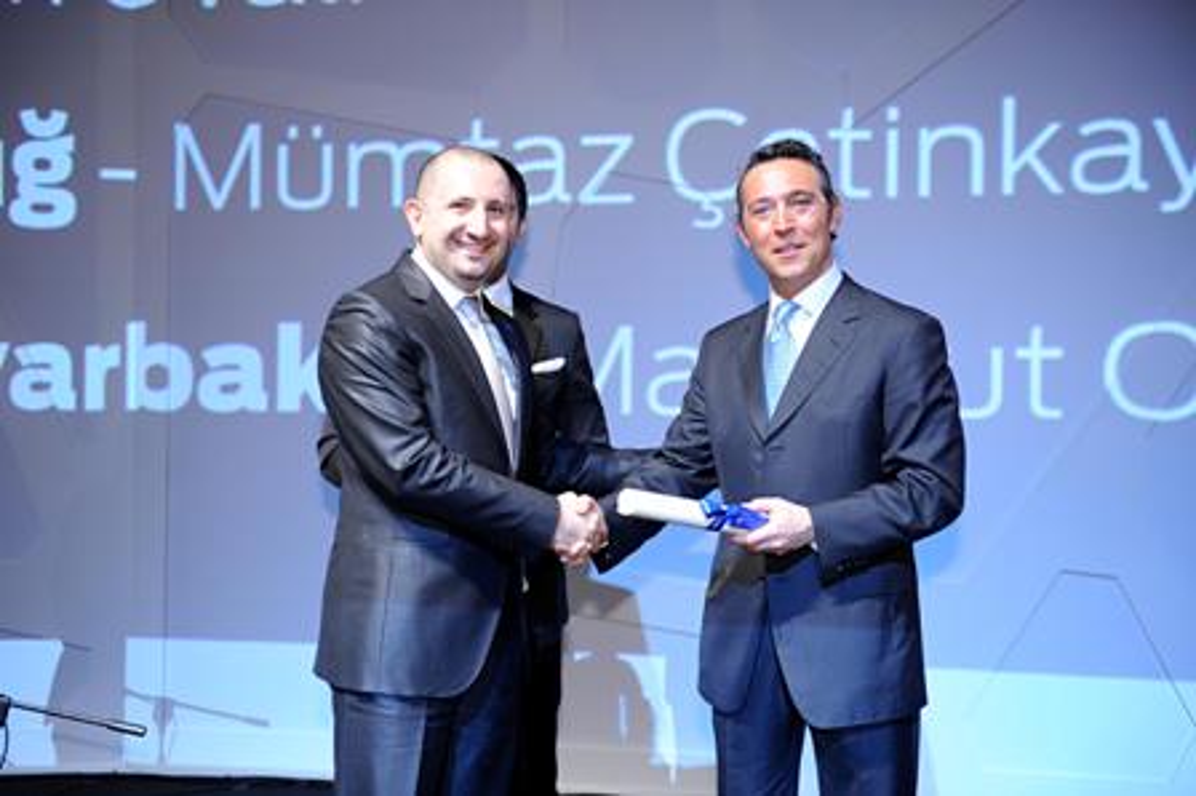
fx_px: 1593
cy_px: 398
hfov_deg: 41.1
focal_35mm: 48
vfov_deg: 28.0
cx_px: 598
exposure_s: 1/100
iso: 800
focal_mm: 48
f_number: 2.8
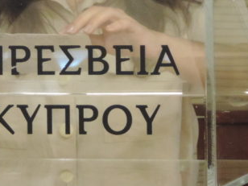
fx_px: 2859
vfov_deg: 3.7
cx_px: 14
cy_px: -64
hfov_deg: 5.0
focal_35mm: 399
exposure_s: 1/20
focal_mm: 21.4
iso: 800
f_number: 4.2
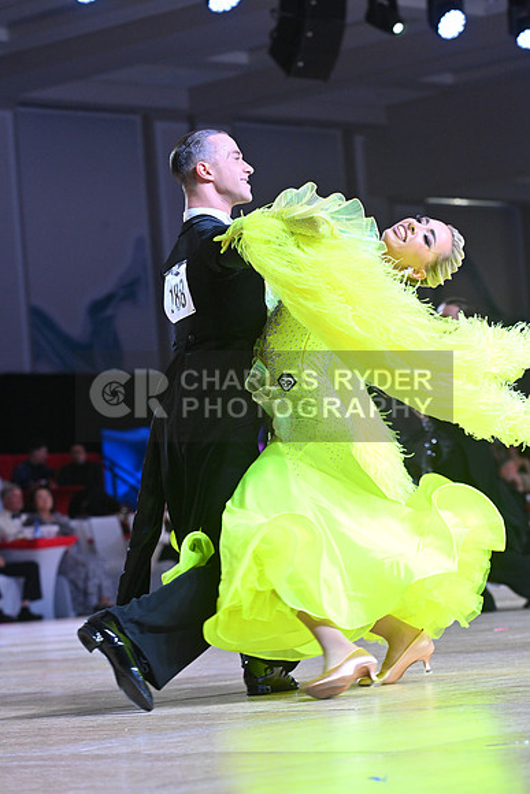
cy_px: 397
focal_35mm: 125
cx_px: 265
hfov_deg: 11.0
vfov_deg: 16.4
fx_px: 2759
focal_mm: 125
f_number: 6.3
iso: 2500
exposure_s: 1/400
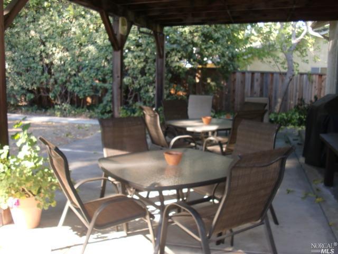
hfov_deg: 51.4
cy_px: 127
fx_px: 352
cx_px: 169
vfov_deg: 39.7
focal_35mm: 36
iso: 125
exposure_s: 1/60
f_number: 2.8
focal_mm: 6.3
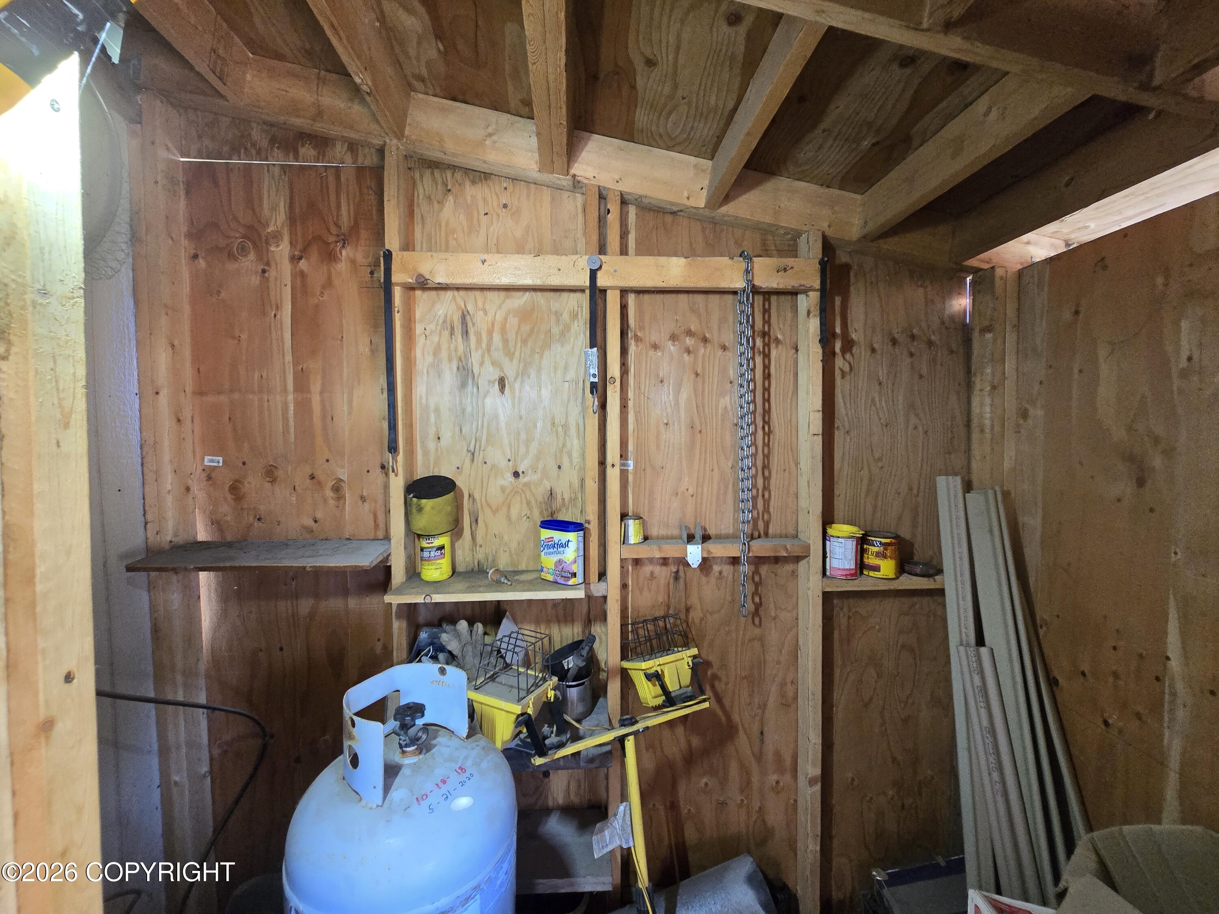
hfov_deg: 106.2
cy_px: 457
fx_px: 458
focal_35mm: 13
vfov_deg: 89.9
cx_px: 610
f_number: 2.2
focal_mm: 2.2
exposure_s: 1/60
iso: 640
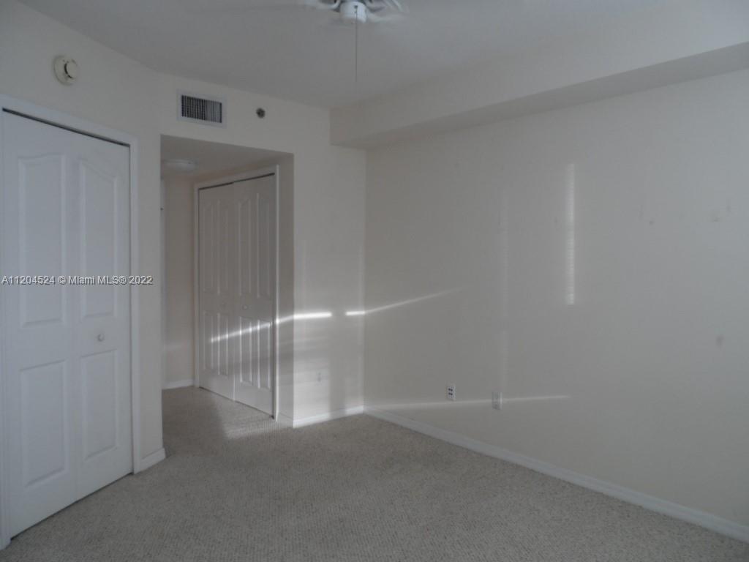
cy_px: 281
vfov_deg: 56.8
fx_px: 519
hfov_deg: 71.6
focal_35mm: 24
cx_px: 374
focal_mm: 4
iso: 120
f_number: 3.2
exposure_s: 1/30
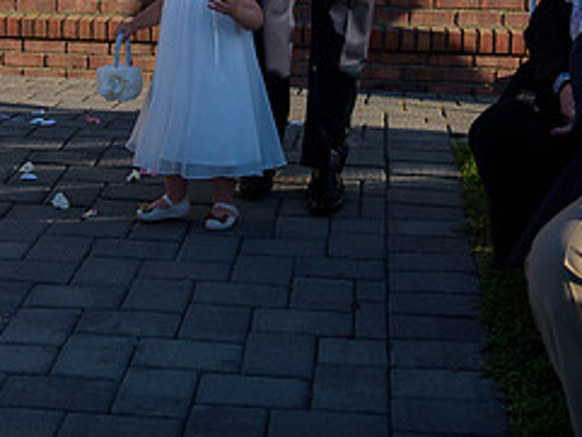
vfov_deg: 17.7
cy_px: -21
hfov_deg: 24.0
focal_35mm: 81
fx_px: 1363
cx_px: 179
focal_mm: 35
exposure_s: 1/1600
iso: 200
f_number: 3.2
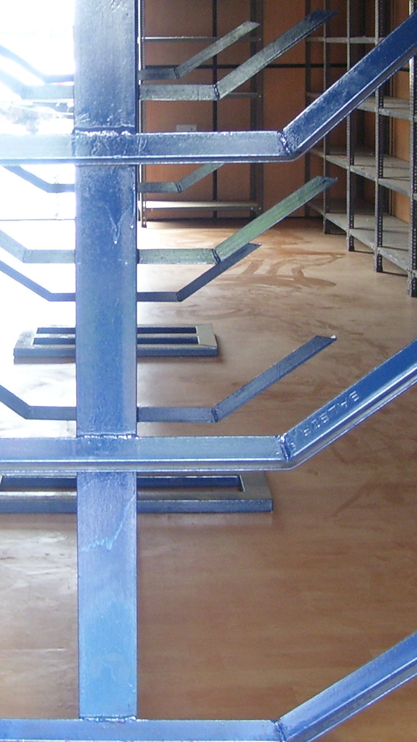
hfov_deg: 15.2
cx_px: 60
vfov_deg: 26.7
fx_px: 1553
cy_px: 254
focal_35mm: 79
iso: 100
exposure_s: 1/30
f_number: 2.7
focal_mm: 6
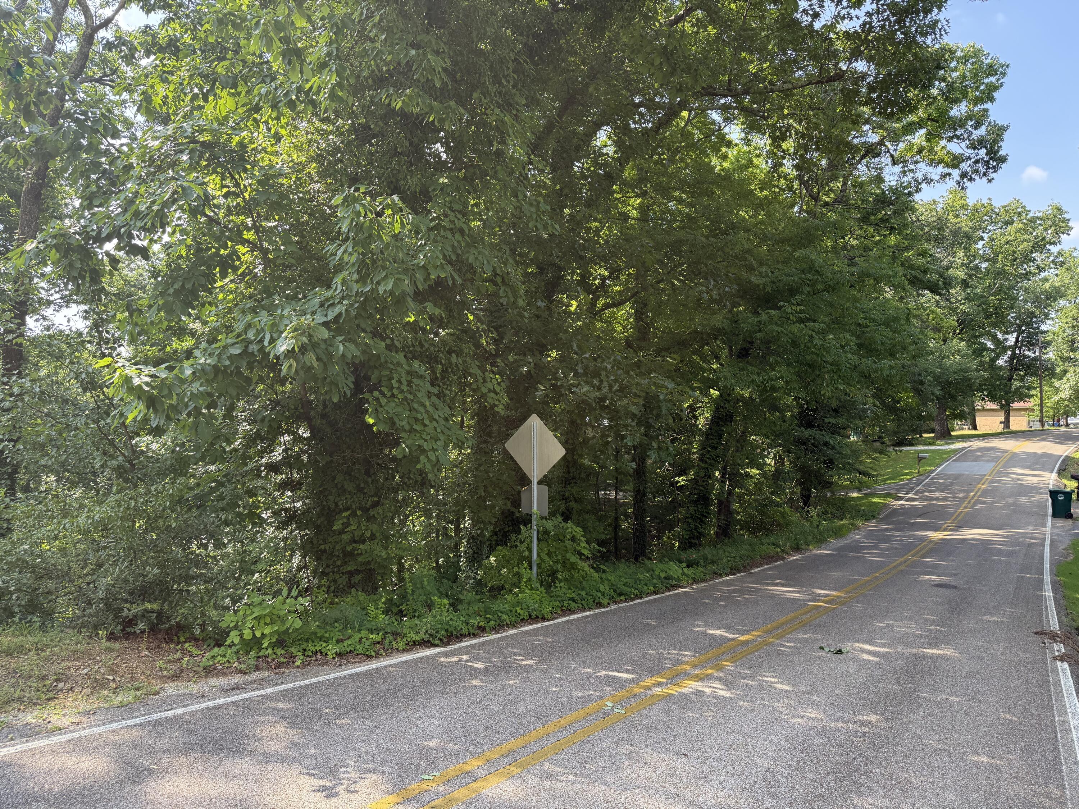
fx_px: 748
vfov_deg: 56.8
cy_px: 404
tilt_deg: +2.3
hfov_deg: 71.6
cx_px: 540
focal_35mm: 24
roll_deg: -0.6
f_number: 1.78
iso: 100
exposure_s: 1/602
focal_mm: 6.76
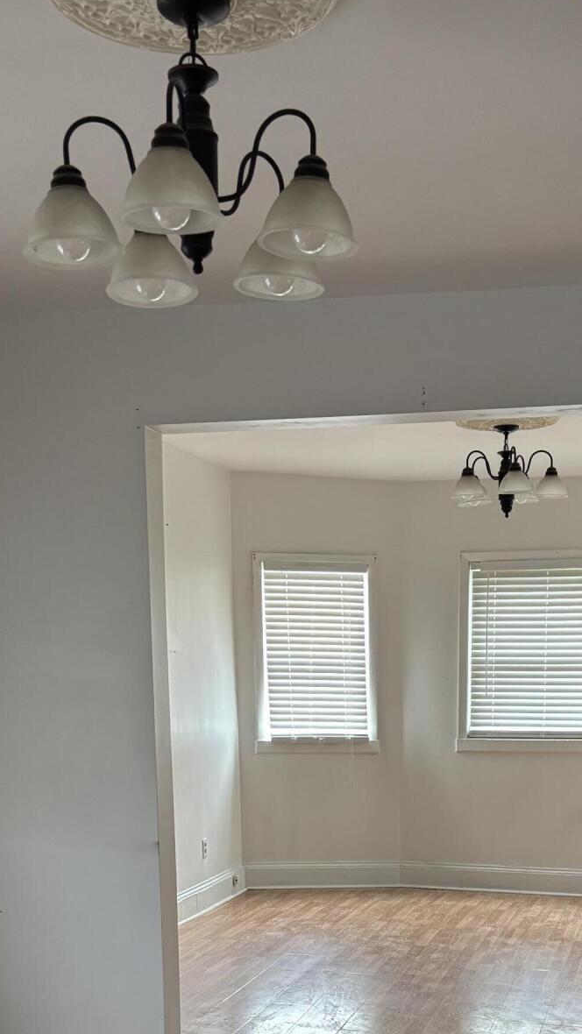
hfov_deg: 24.9
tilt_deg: -8.8
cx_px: 314
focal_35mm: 48
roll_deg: -0.7
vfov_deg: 40.8
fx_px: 1317
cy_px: 852
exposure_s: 1/60
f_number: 1.6
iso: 200
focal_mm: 5.96
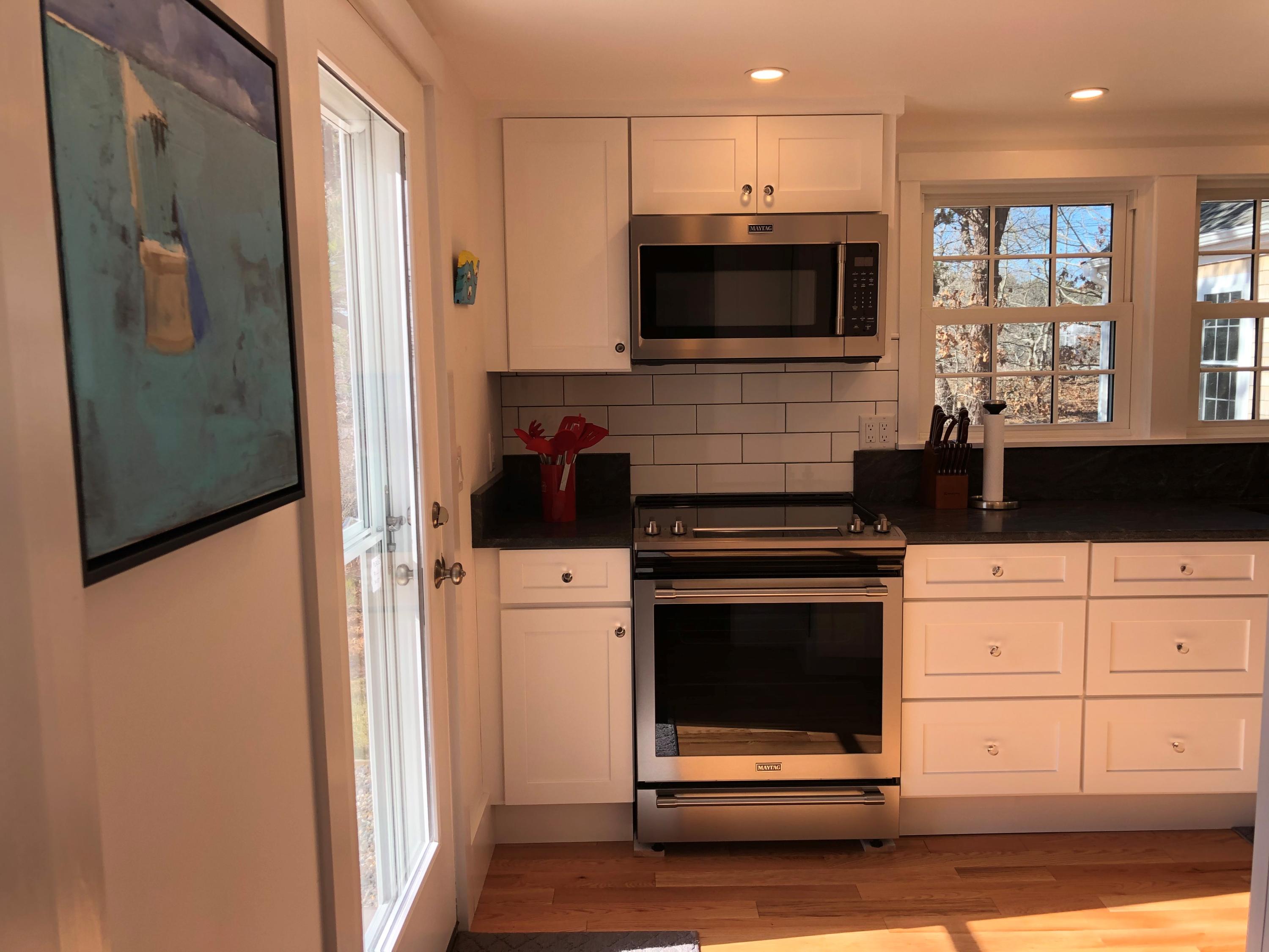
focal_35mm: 28
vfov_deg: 49.7
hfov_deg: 63.4
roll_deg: +0.3
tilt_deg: -6.3
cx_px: 634
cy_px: 476
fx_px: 1026
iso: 20
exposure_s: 1/141
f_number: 1.8
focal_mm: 4
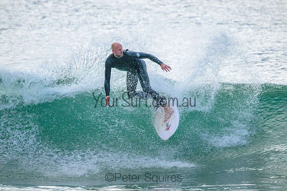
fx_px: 6379
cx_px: 144
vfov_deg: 1.7
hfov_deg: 2.6
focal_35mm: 800
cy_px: 96
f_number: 11
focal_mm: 800
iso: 8000
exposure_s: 1/2000
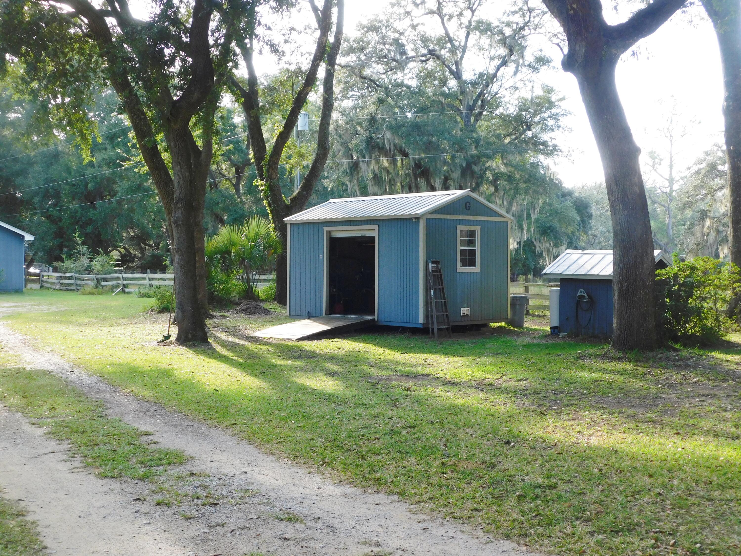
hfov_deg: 42.1
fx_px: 963
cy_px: 278
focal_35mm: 45
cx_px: 370
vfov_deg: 32.2
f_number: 3.7
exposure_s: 1/100
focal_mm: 8
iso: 125
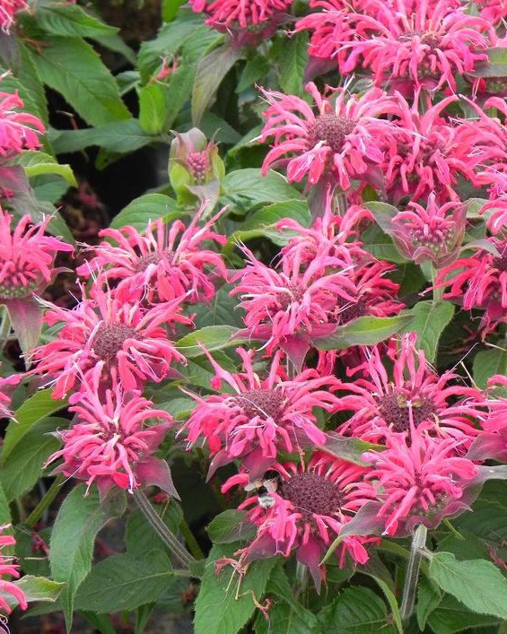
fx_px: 3360
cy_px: 334
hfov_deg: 8.6
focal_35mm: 179
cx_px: 250
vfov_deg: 10.8
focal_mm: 28.8
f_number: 5
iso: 160
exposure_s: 1/160
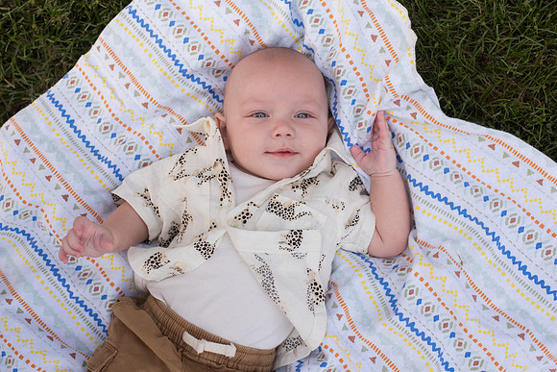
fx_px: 774
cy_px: 186
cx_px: 278
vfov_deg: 27.0
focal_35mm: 50
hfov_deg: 39.6
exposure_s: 1/320
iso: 125
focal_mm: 50
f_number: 4
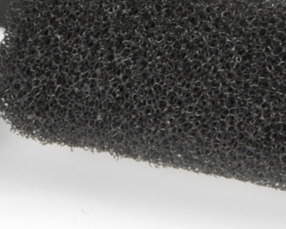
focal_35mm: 374
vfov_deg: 4.1
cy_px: -37
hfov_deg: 5.0
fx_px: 3162
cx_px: -459
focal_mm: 35
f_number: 22
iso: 200
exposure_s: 1/1.3
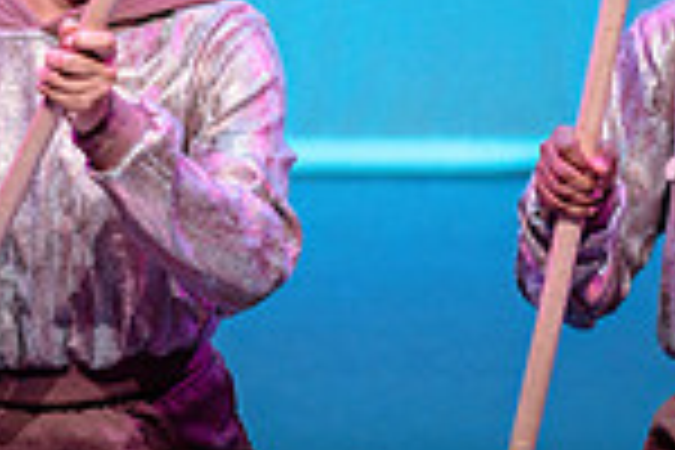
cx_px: 382
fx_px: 15992
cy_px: 187
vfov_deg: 1.6
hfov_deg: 2.4
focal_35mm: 853
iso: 1600
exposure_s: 1/400
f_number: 2.8
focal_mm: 200
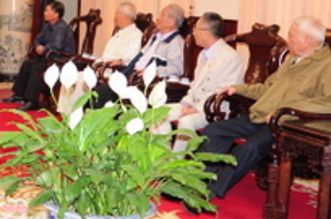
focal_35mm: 81
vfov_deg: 16.7
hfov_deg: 23.5
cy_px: 67
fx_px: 743
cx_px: -36
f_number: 4
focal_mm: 22
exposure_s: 1/30
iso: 500
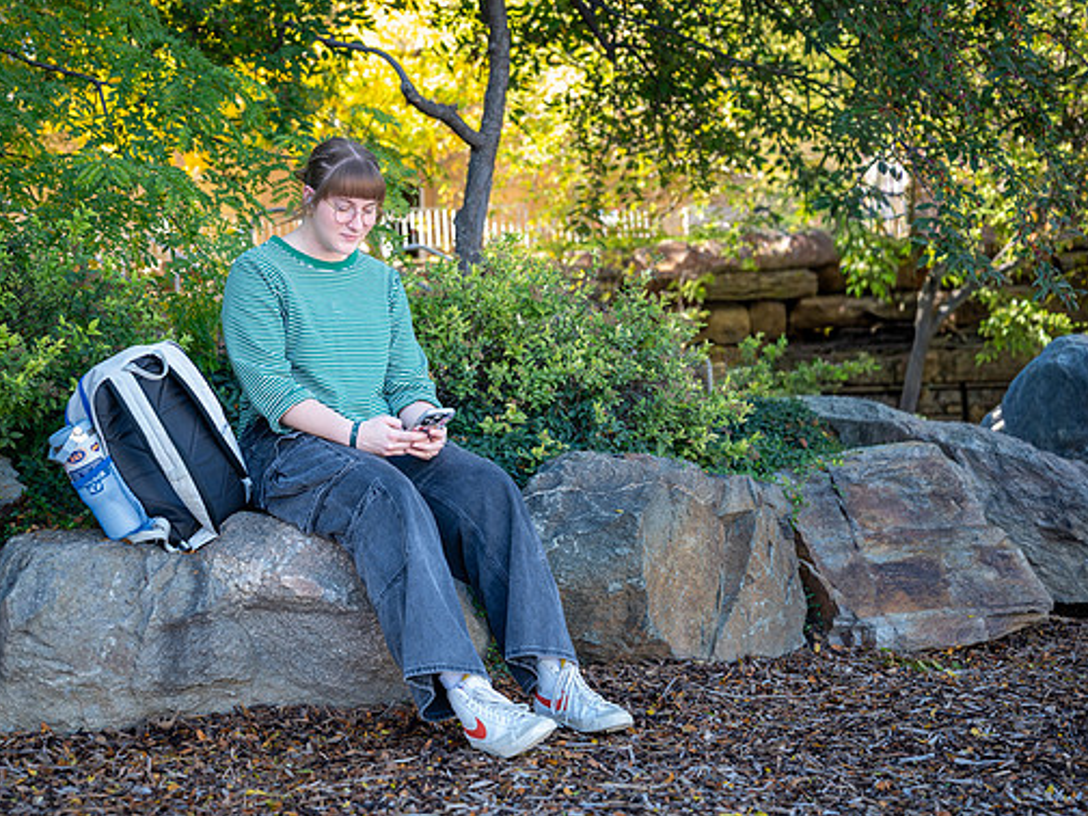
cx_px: 458
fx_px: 1320
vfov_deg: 34.3
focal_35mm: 42
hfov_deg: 44.6
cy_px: 409
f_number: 2.8
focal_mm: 36
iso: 64
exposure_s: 1/60
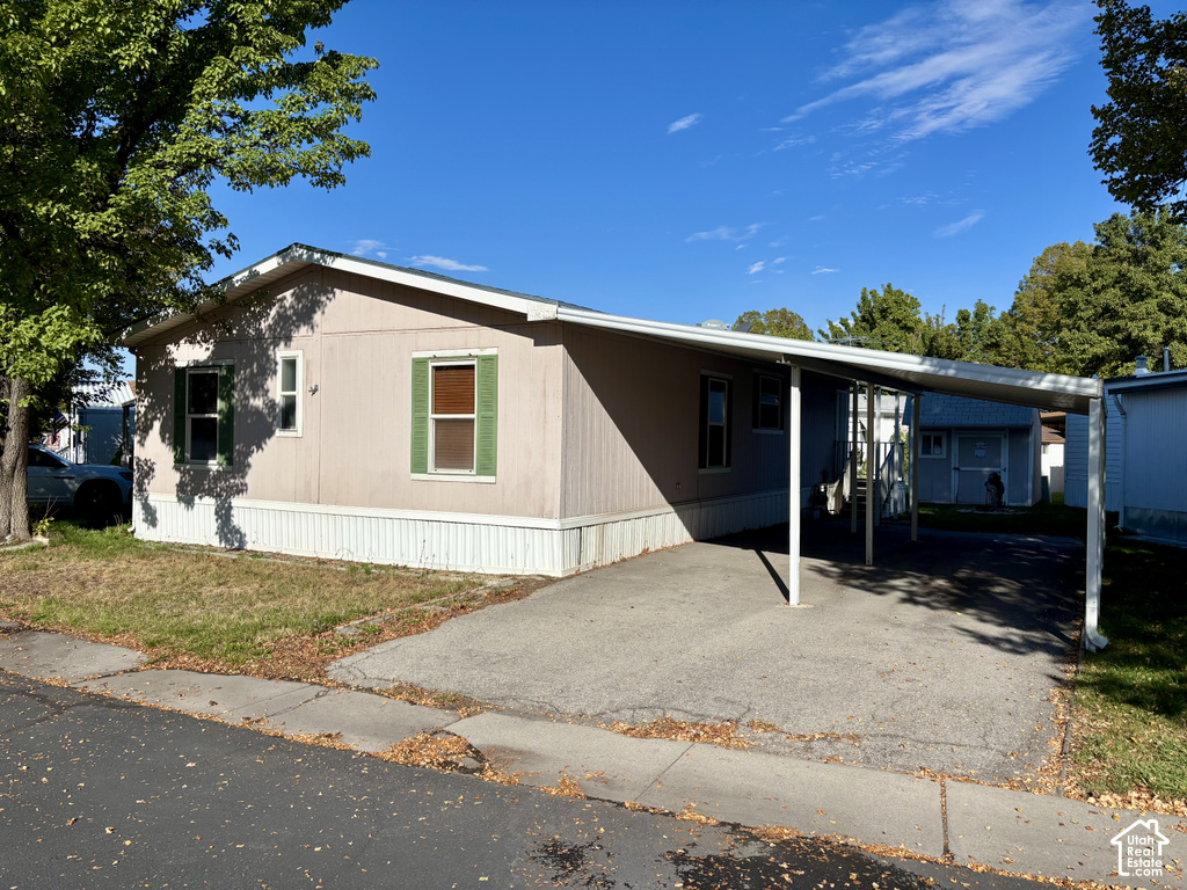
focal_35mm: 26
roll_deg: -1.5
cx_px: 594
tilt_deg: -1.9
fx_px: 892
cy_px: 445
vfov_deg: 53.1
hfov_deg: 67.3
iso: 50
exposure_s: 1/5618
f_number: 1.6
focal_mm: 5.96
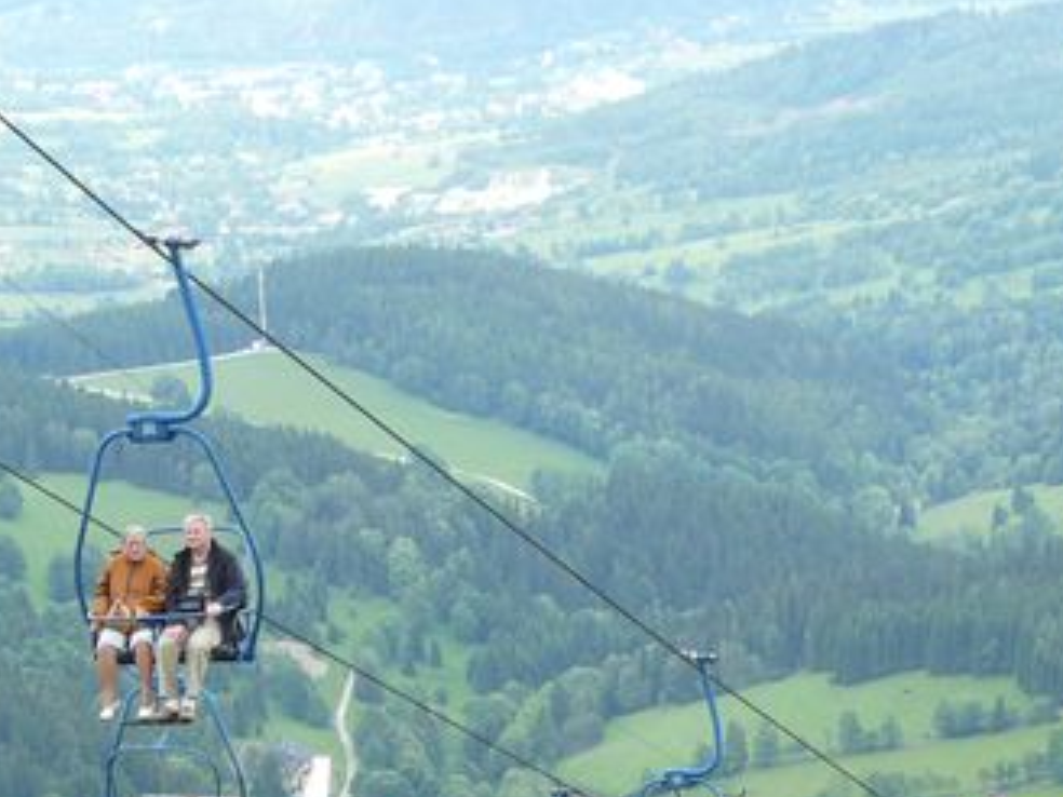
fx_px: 4944
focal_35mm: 161
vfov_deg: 9.1
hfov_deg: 12.2
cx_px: 749
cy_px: 936
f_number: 4
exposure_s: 1/160
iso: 100
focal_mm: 10.8
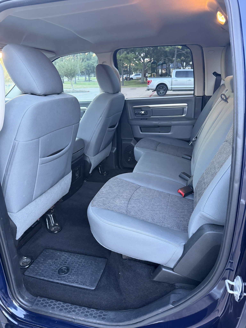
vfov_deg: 71.6
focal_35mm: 24
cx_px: 123
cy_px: 164
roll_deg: +2.4
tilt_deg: -20.9
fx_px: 227
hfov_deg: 56.8
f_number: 1.78
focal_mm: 6.76
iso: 500
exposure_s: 1/60
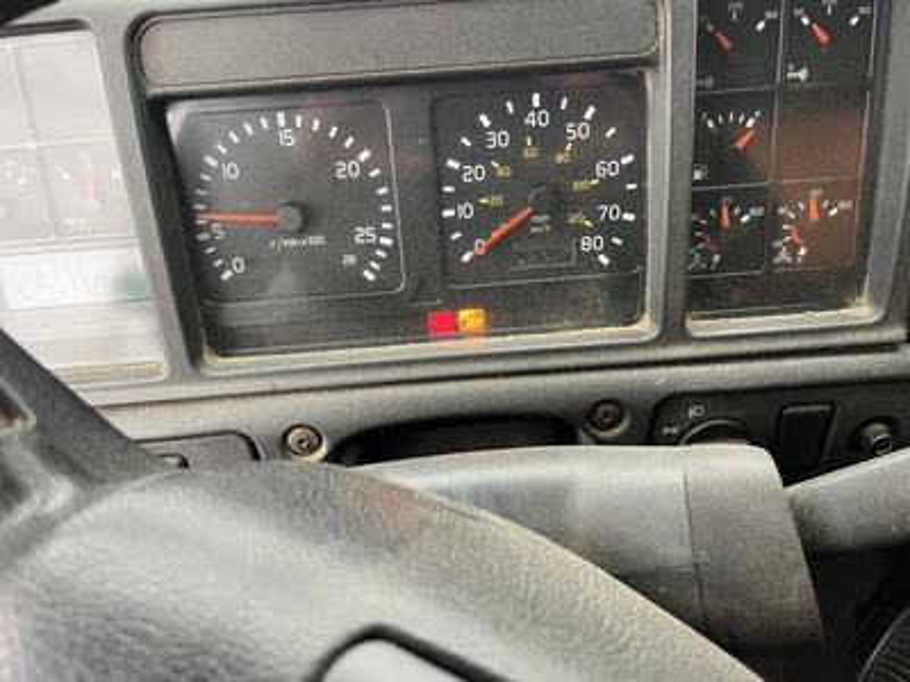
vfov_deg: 53.1
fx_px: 683
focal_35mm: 26
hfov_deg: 67.3
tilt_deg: -50.3
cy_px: 341
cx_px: 455
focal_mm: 5.1
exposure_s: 1/60
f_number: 1.6
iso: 250
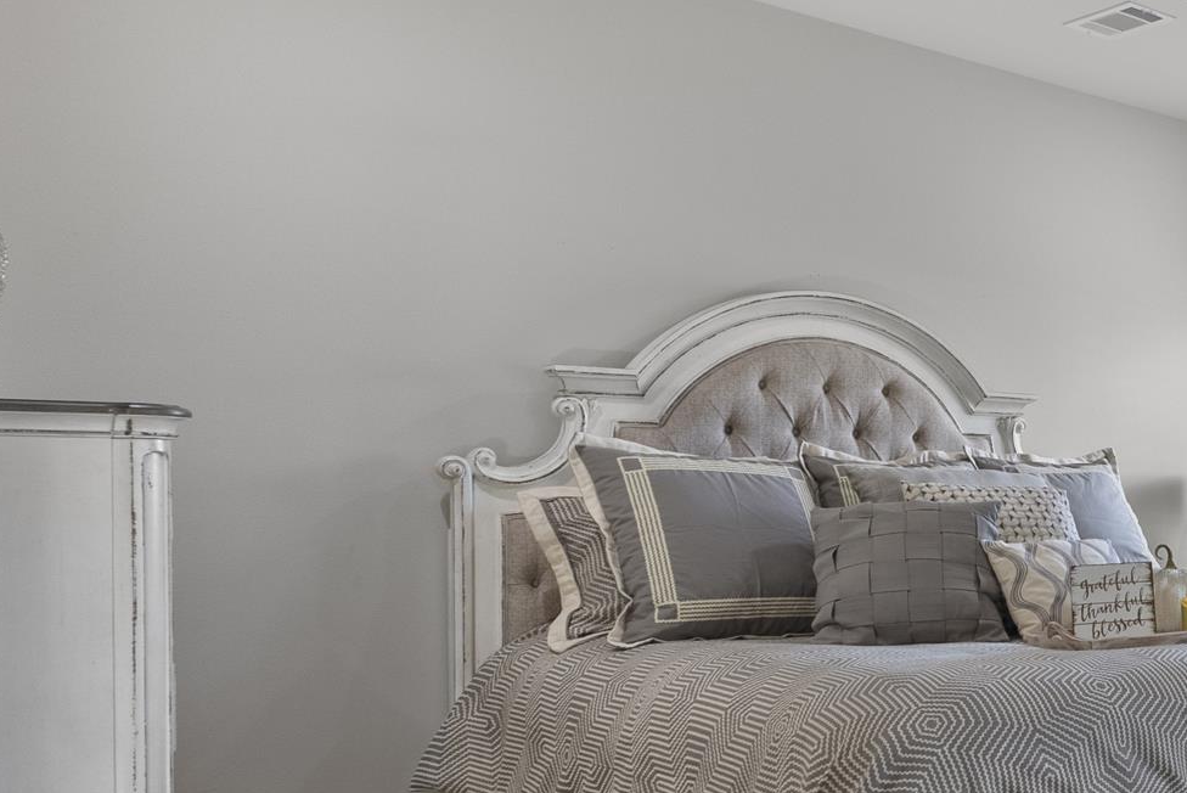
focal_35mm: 41
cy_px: 489
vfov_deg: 32.5
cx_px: 1435
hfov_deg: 36.3
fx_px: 1353
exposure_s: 1/3
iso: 640
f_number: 9
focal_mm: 16
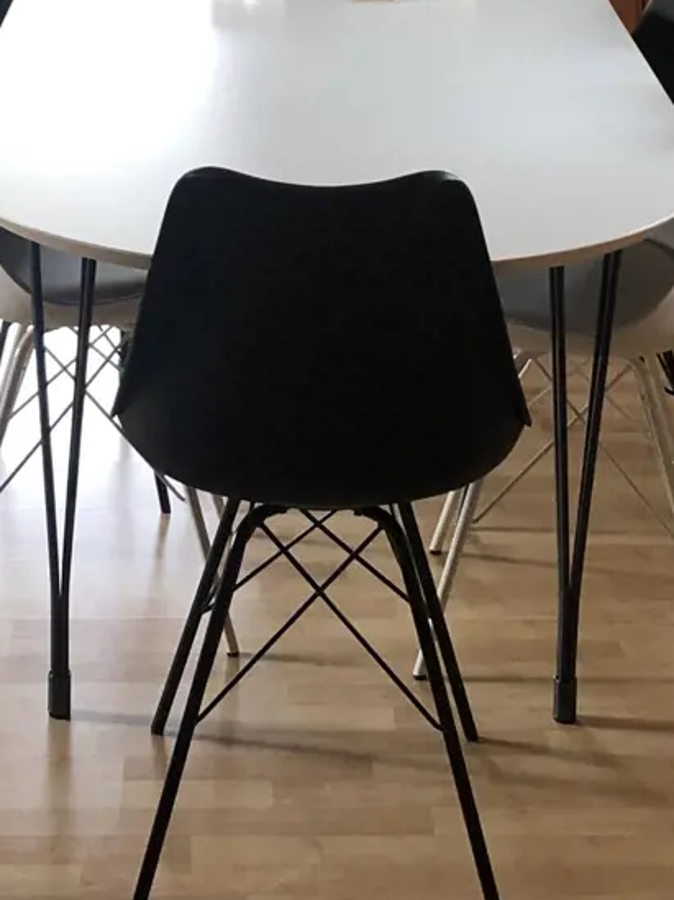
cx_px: 289
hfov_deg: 15.1
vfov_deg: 19.1
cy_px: -120
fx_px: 2547
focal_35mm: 98
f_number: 1.8
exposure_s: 1/40
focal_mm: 4
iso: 25
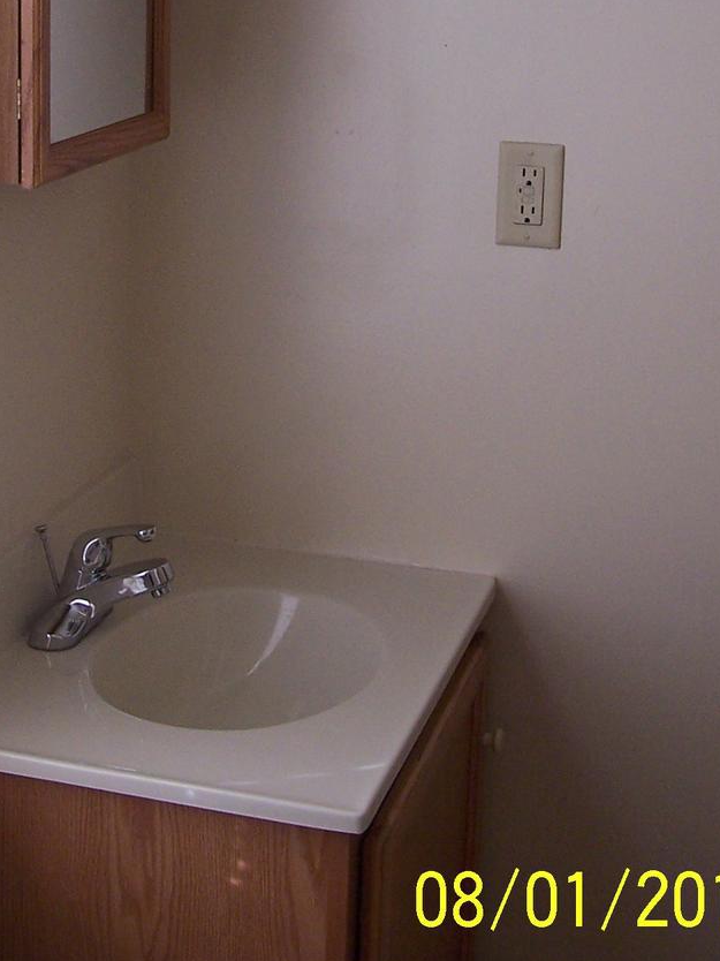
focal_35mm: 70
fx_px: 1942
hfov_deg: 20.9
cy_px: 143
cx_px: 253
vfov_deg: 27.0
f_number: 2.8
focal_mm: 6.3
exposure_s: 1/30
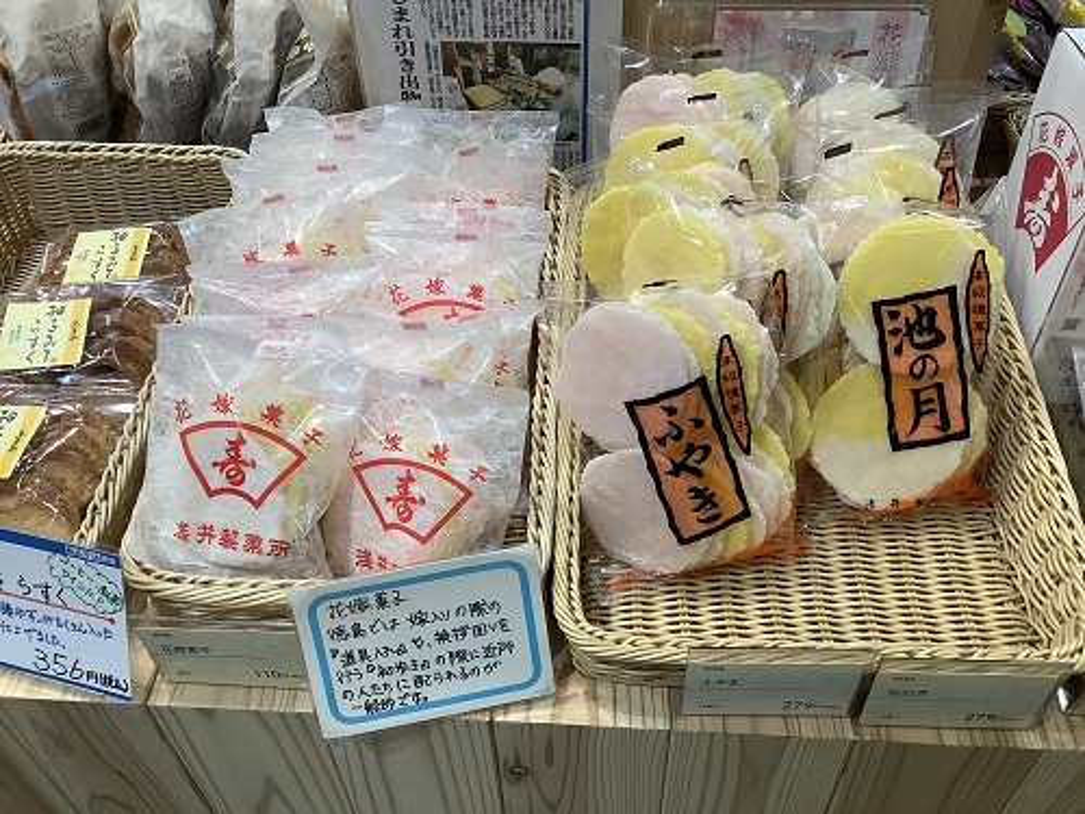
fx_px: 972
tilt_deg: -45.8
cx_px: 542
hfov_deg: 58.4
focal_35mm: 31
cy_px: 407
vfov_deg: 45.4
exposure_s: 1/100
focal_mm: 3.3
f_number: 2.4
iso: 80
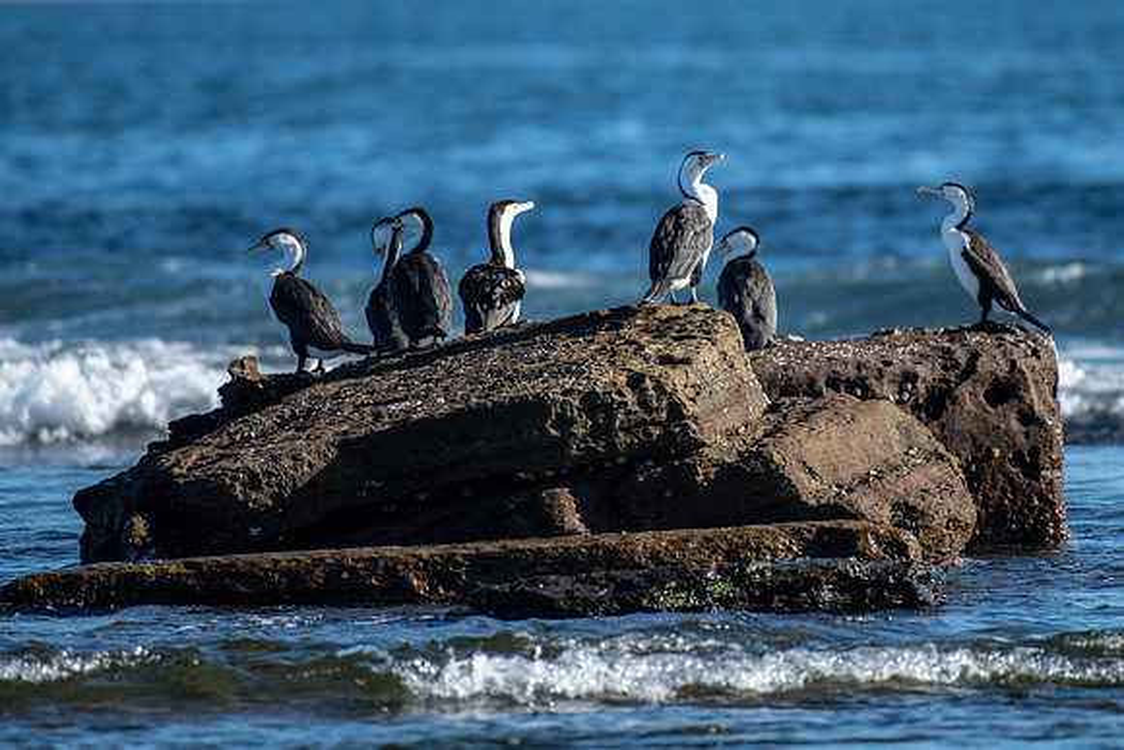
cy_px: 271
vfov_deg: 1.9
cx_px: 651
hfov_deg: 2.9
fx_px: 22077
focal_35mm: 707
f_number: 5.6
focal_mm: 500
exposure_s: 1/640
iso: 180
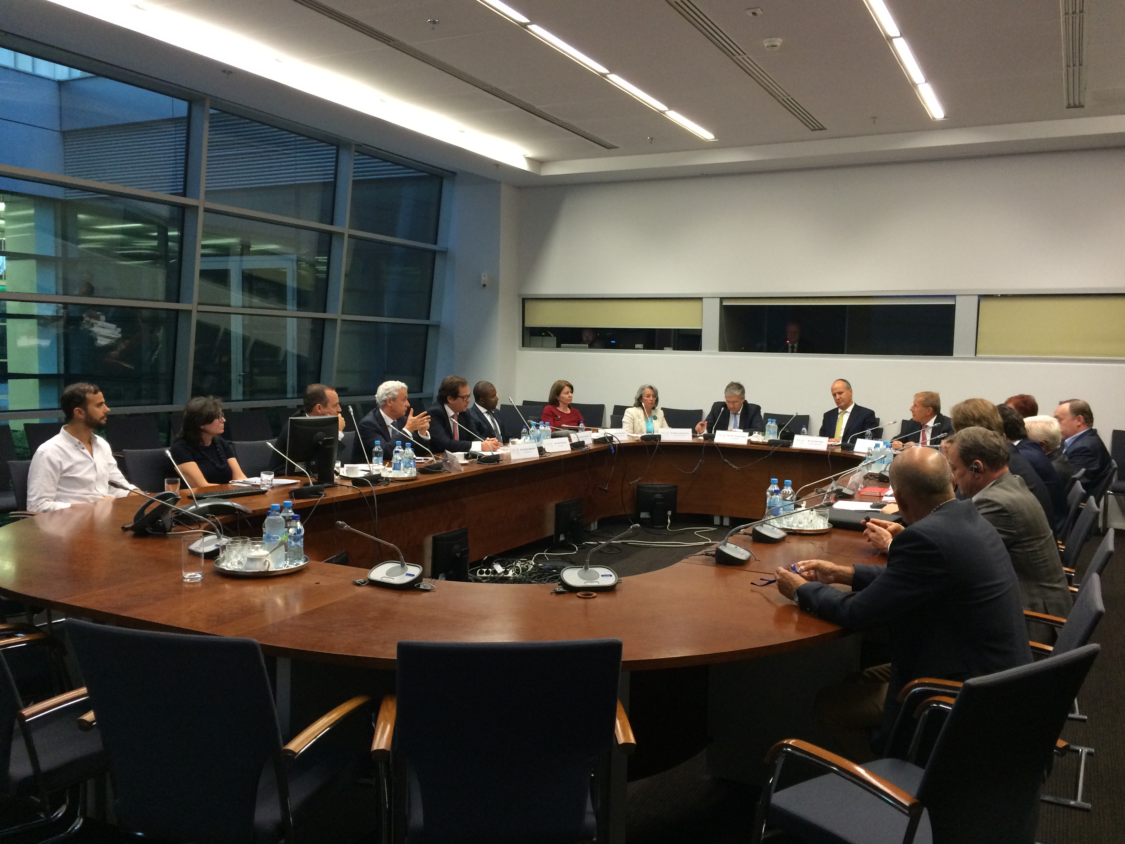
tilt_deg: -7.4
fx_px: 942
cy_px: 422
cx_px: 562
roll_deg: -1.4
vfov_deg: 48.2
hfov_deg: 61.7
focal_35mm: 29
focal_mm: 4.15
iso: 200
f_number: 2.2
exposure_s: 1/30
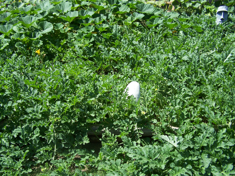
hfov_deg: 49.0
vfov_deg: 37.7
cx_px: 118
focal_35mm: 38
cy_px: 88
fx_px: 258
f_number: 2.8
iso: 80
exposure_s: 1/1000
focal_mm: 6.3
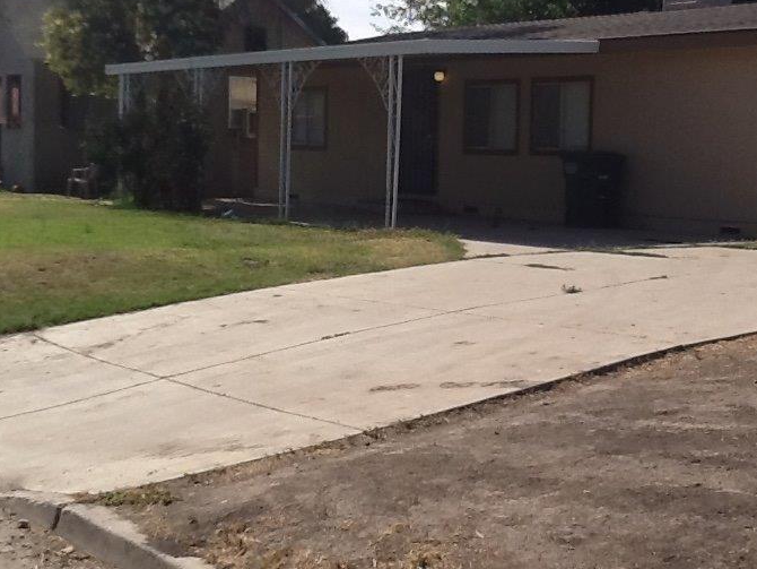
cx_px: 503
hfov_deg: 30.5
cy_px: 252
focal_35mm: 63
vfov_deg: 23.3
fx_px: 1378
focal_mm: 2.03
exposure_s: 1/1672
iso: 40
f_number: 2.4
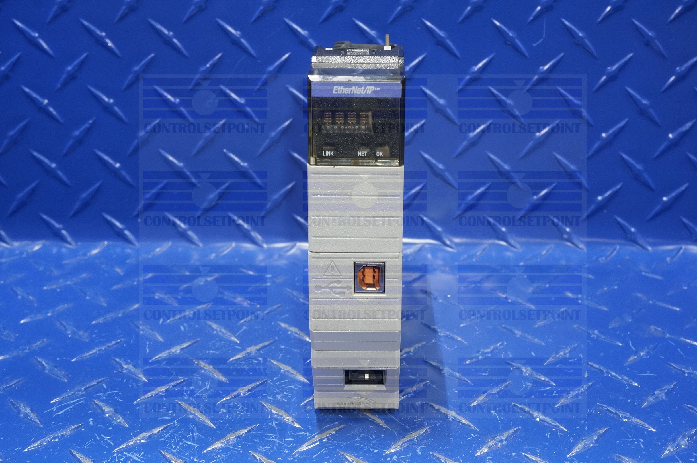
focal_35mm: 54
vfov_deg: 25.0
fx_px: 1044
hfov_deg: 36.9
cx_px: 348
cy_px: 232
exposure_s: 1/15
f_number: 9
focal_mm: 36
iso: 800
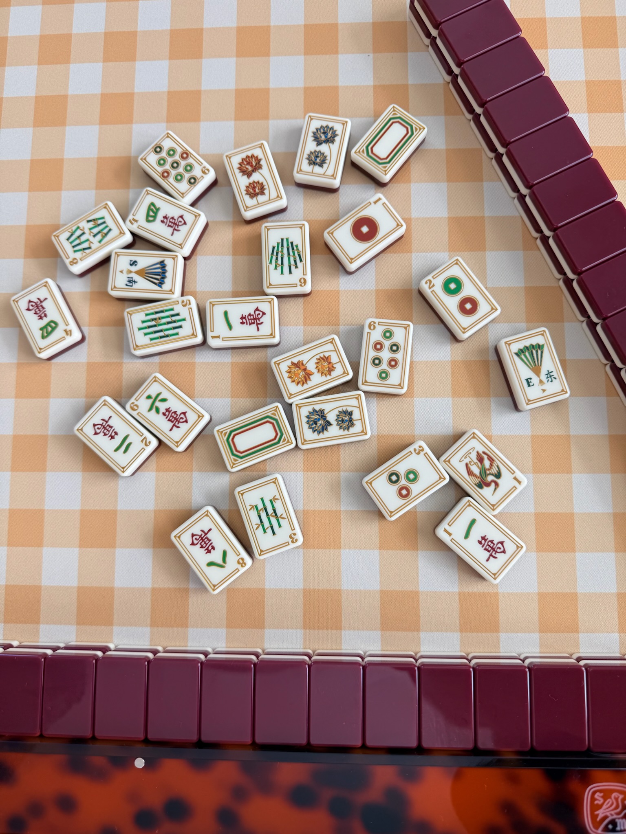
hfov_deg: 56.8
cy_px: 417
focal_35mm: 24
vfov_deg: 71.6
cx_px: 313
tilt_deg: -81.8
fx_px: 579
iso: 64
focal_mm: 6.76
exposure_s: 1/226
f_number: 1.78
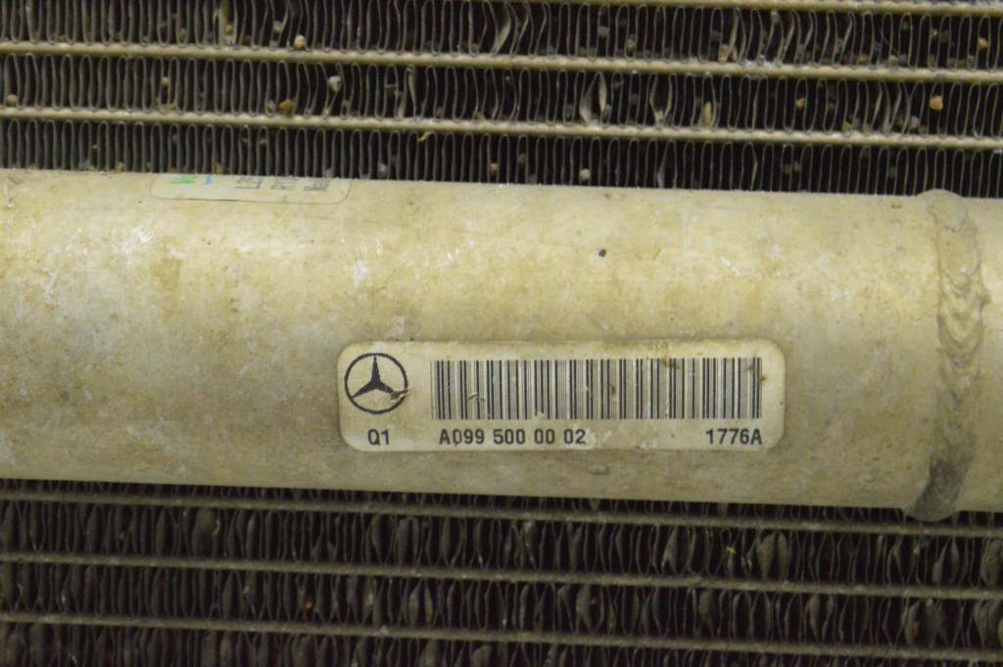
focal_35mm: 82
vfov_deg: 16.5
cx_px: 502
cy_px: 334
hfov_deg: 24.6
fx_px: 2297
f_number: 20
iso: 6400
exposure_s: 1/13
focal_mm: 55
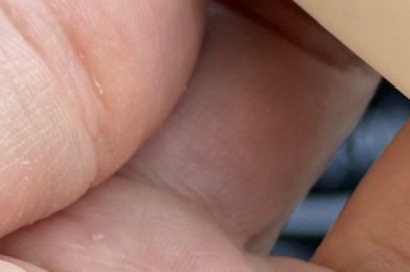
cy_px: -47
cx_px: 551
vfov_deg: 5.5
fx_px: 2809
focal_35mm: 247
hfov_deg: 8.2
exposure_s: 1/100
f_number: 1.78
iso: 50
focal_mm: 6.86
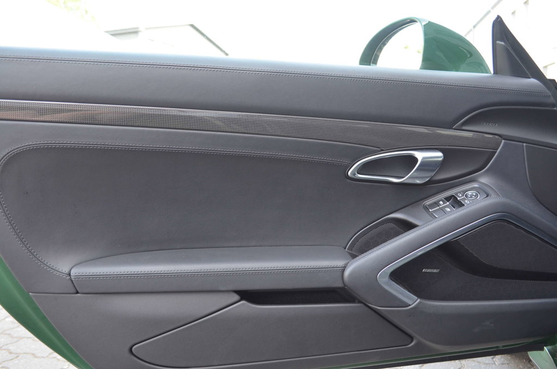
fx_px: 510
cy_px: 184
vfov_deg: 39.8
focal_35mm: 33
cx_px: 278
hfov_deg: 57.3
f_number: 4.5
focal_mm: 22
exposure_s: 1/80
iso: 400
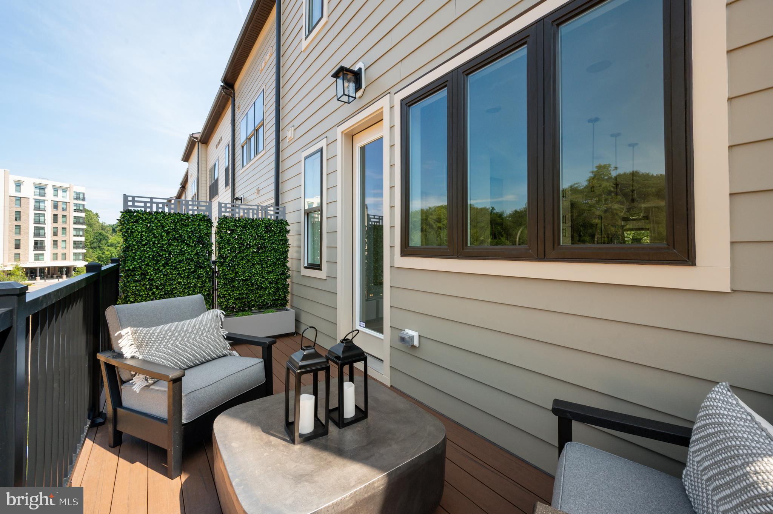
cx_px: 386
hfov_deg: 104.3
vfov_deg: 81.1
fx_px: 300
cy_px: 257
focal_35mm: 14
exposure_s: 1/200
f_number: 13
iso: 400
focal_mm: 14
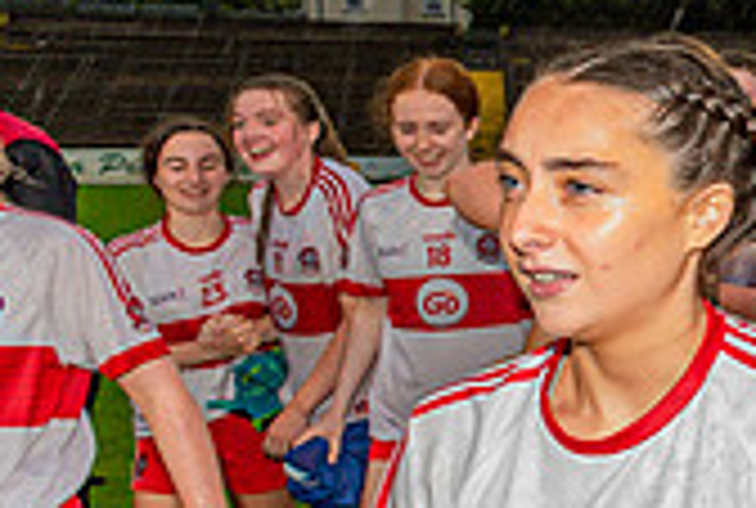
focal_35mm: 101
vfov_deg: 13.6
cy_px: 274
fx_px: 2127
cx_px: 1589
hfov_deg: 15.4
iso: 1600
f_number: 3.5
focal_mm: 24
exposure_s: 1/200
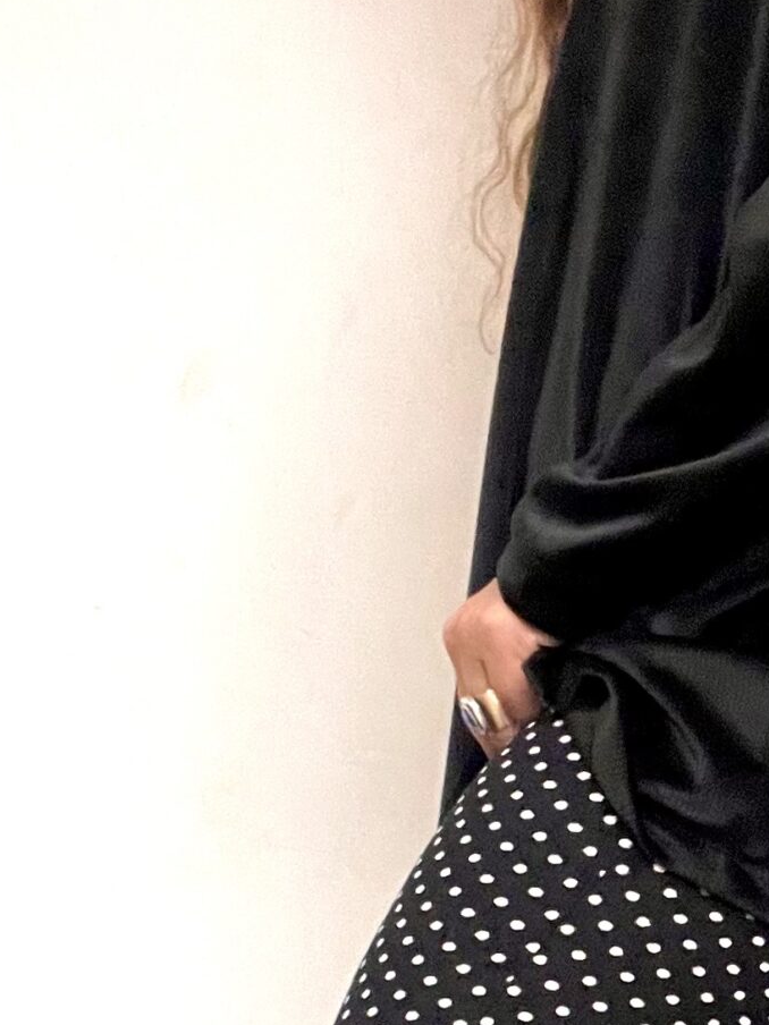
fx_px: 2518
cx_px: 891
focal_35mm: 85
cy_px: 1201
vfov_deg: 21.5
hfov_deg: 16.7
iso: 400
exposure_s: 1/34
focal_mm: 2.71
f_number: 2.2
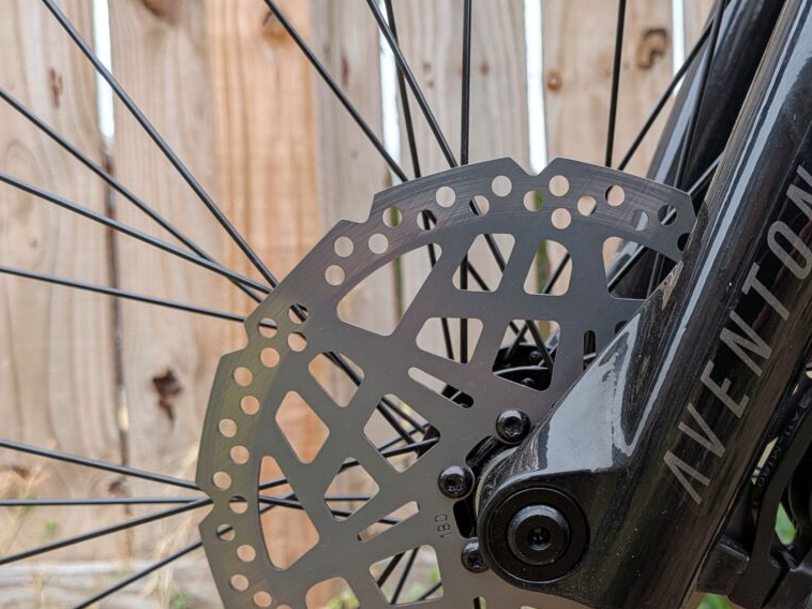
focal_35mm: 38
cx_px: 563
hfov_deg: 47.9
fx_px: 891
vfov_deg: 37.0
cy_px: 443
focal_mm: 4.53
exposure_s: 1/155
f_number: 1.7
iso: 33
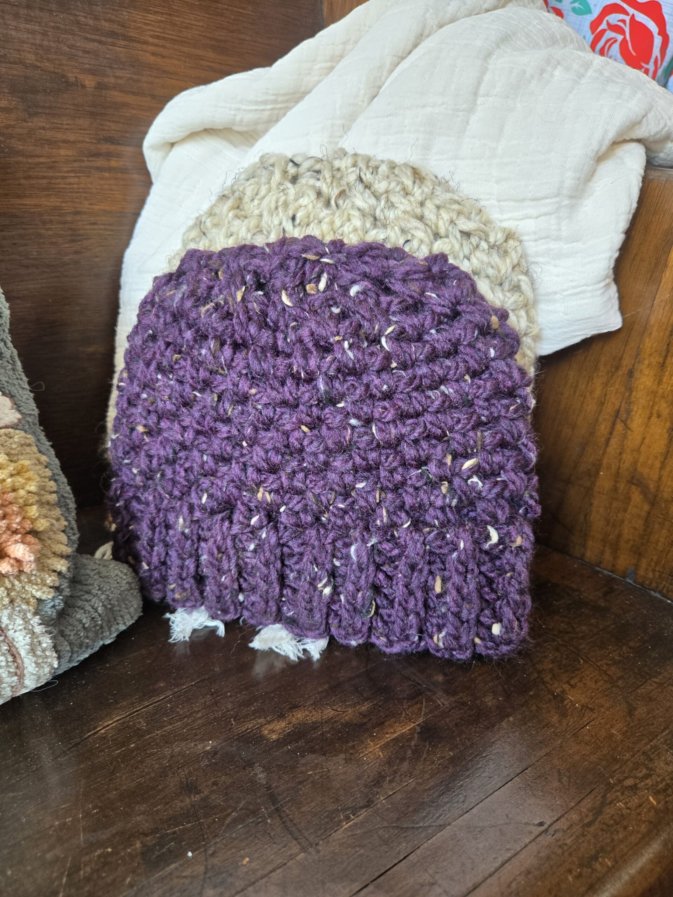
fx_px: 596
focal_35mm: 23
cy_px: 448
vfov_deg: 73.9
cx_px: 336
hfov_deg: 58.9
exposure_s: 1/120
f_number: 1.8
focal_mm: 5.4
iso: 125
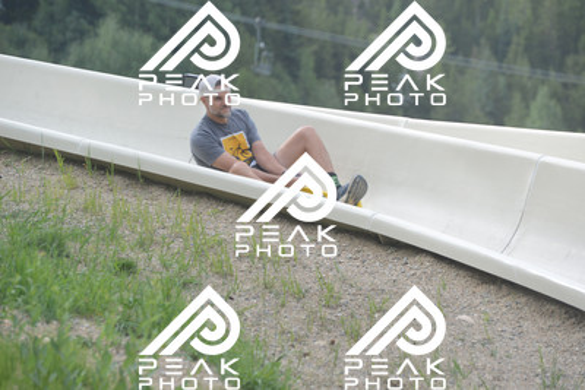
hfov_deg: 10.5
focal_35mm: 195
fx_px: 3170
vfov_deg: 7.0
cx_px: 292
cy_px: 195
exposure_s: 1/640
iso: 560
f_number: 6.3
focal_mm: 195
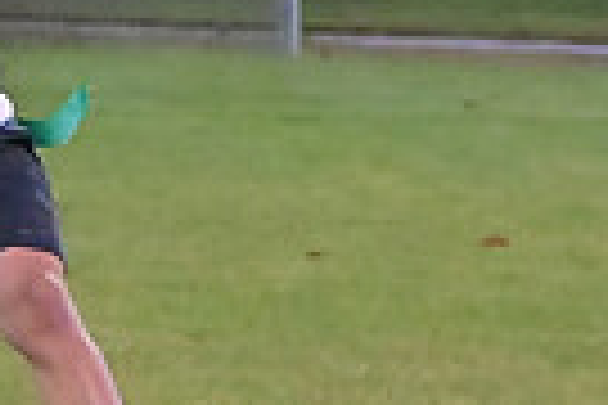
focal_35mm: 806
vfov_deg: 1.7
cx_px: 77
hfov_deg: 2.6
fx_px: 13611
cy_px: -25
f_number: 4
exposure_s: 1/500
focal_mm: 125
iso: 6400
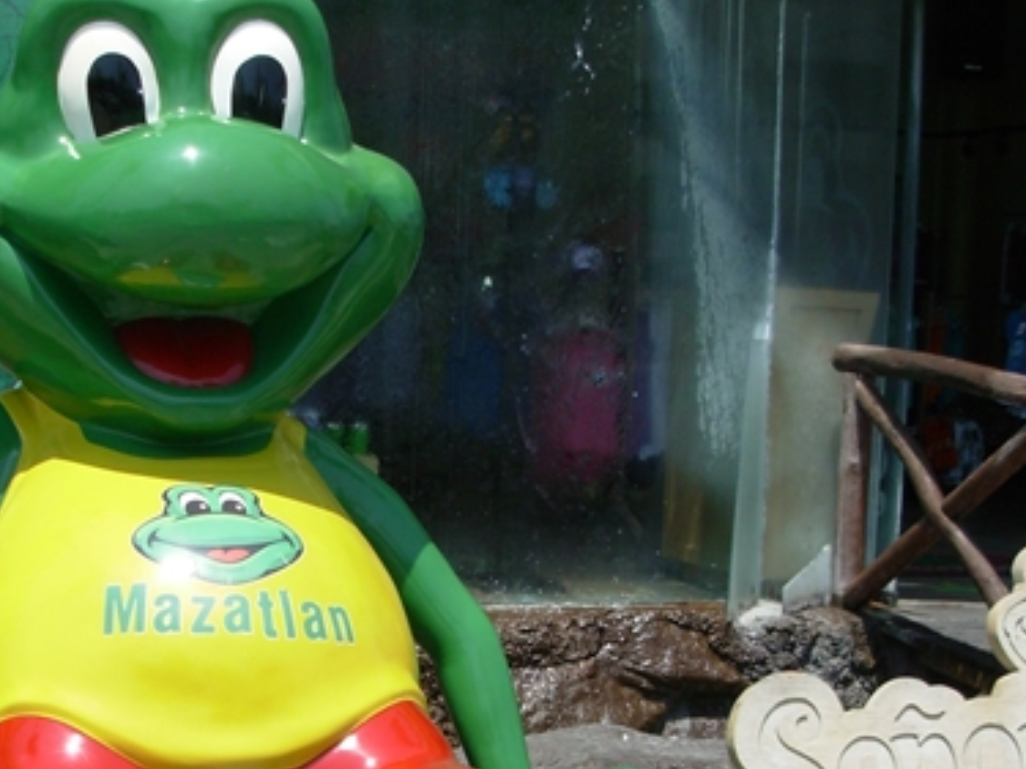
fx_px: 2163
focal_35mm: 73
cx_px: 328
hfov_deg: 26.5
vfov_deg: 19.8
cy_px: 668
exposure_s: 1/966
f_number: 2.9
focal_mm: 6.3
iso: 50
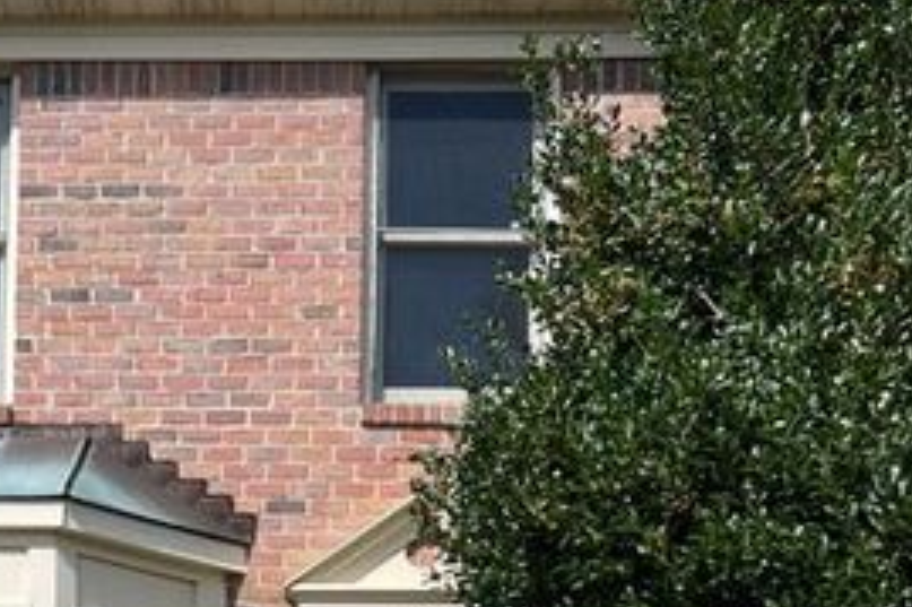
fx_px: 1696
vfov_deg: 18.4
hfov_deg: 29.5
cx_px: 200
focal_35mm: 67
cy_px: 866
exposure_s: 1/3968
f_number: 1.5
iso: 50
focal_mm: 5.7
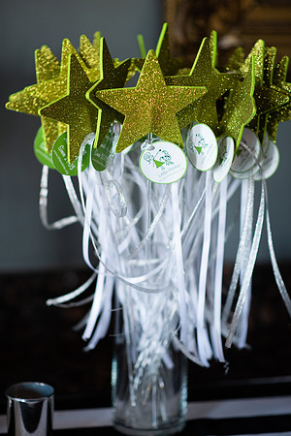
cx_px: 146
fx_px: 1031
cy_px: 218
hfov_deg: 16.1
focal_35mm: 85
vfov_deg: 23.9
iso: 640
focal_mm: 85
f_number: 2
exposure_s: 1/250
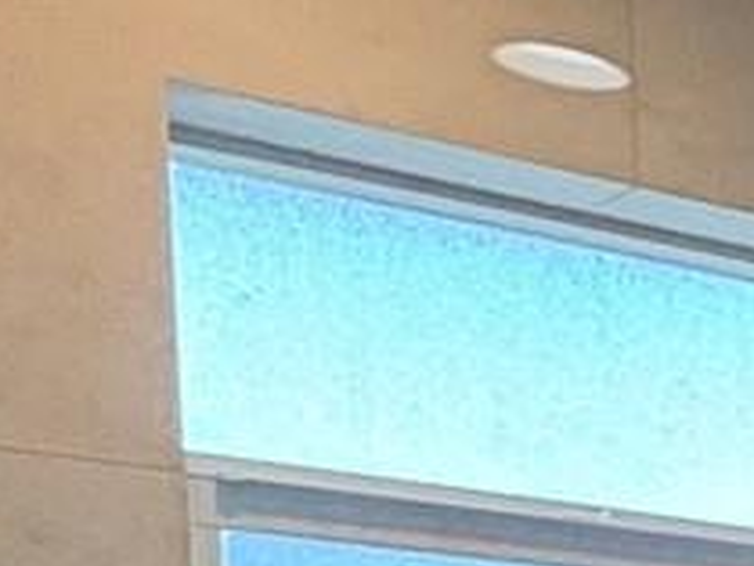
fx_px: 2332
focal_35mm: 107
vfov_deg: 12.3
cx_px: 2150
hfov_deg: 11.8
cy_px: 1121
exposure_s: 1/120
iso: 80
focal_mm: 2.22
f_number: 2.2
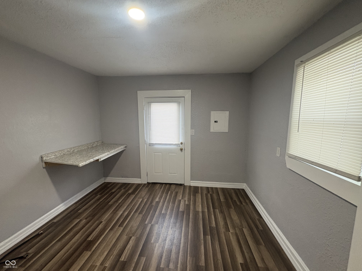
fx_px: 146
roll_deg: -0.2
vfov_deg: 85.7
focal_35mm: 14
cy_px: 136
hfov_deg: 102.1
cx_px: 181
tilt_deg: -6.6
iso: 250
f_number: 2.2
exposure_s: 1/60
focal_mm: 2.22
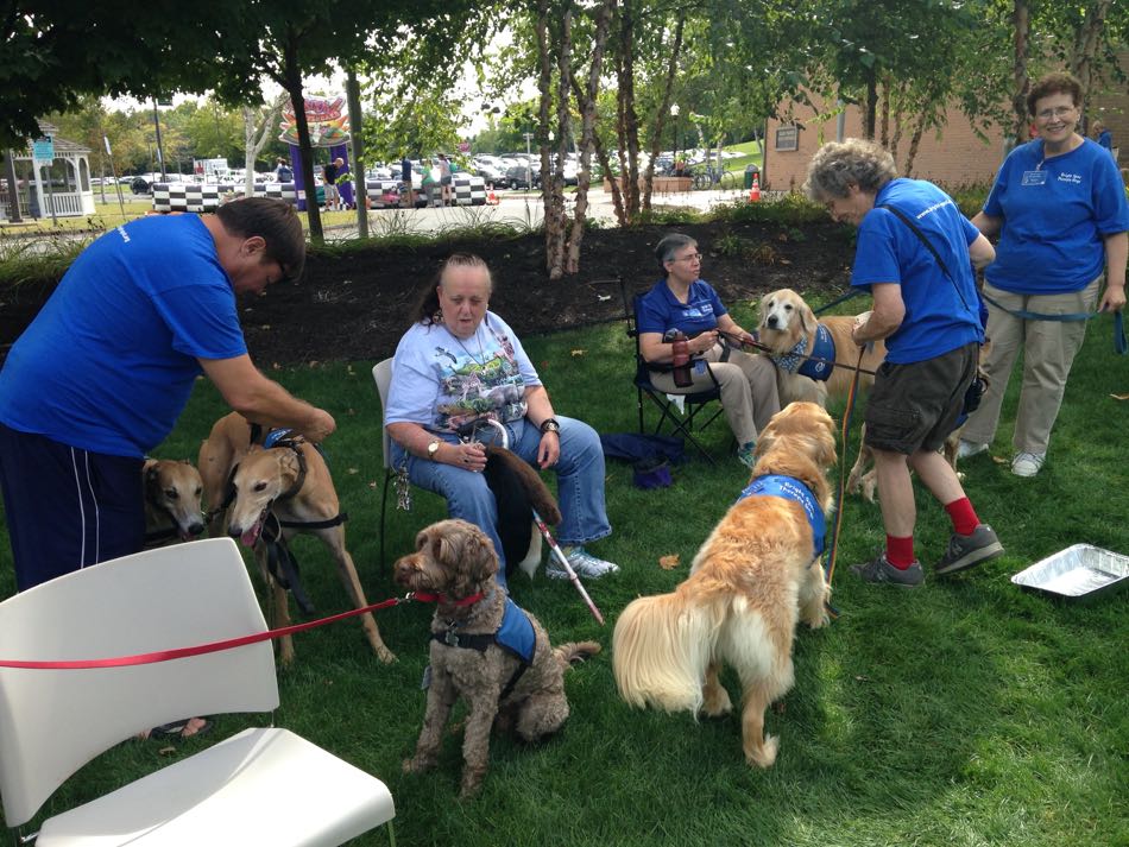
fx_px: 1077
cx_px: 564
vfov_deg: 43.0
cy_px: 424
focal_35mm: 33
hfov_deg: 55.3
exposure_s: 1/354
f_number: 2.4
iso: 50
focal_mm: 4.12
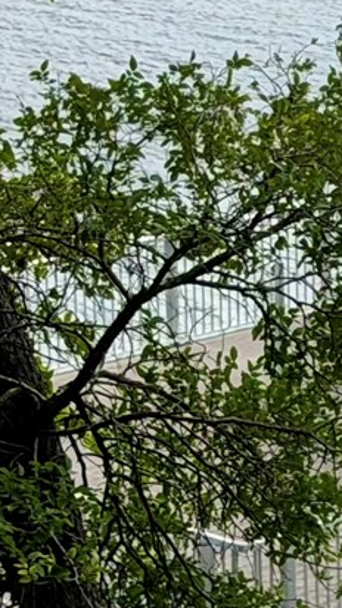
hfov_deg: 4.6
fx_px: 4188
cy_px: 9
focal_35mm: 260
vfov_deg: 8.3
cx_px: 851
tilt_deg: -10.3
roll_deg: +0.0
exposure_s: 1/3096
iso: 64
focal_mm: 6.76
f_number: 1.78
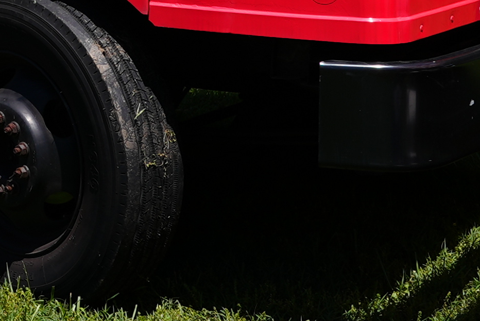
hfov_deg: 13.5
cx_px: -287
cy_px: -306
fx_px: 1881
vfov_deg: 9.2
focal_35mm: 141
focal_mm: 31
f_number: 10
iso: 80
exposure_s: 1/160
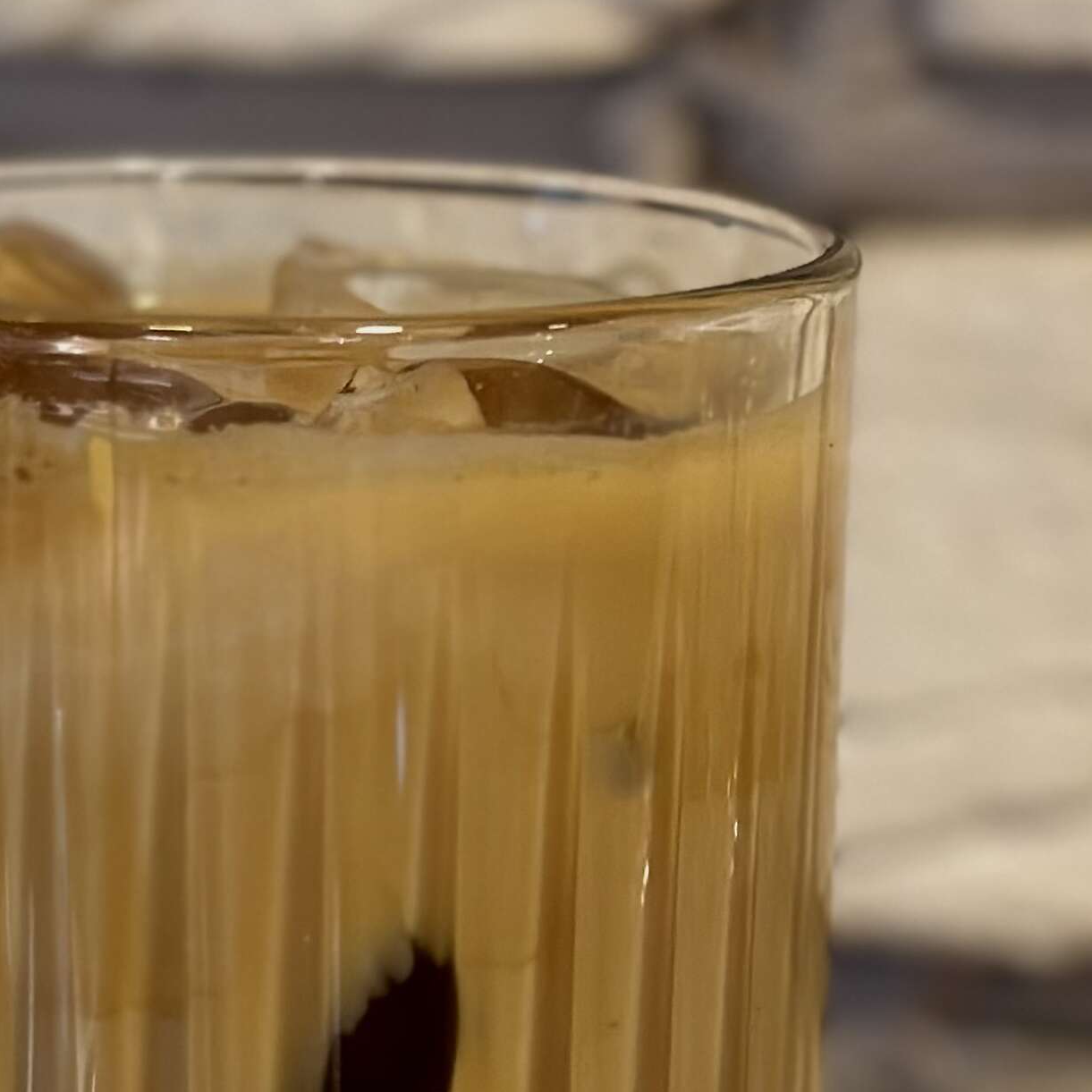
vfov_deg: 12.5
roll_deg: -0.3
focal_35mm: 139
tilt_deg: -15.0
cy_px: 936
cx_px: 238
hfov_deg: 12.5
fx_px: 4961
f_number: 1.78
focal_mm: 6.86
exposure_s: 1/33
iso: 320
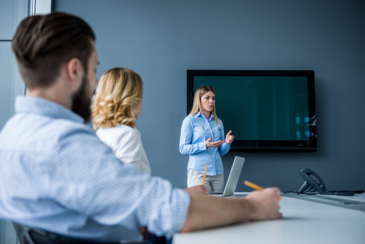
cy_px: 122
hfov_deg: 48.4
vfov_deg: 33.4
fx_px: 406
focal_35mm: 40
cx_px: 182
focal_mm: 40
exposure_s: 1/500
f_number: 2.8
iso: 400
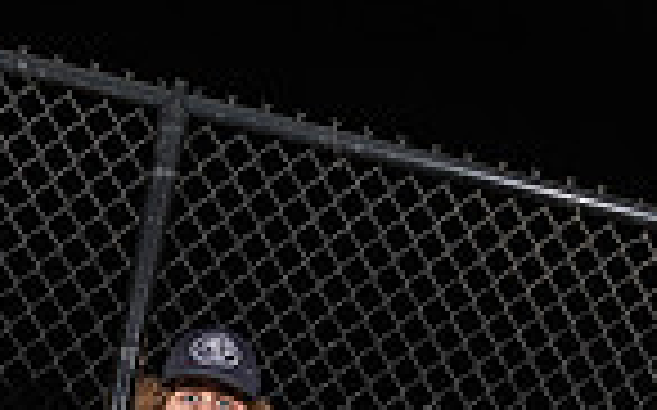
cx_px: 104
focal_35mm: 85
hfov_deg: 23.9
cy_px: 937
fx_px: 1521
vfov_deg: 12.5
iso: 125
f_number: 5.6
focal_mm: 27
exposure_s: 1/125
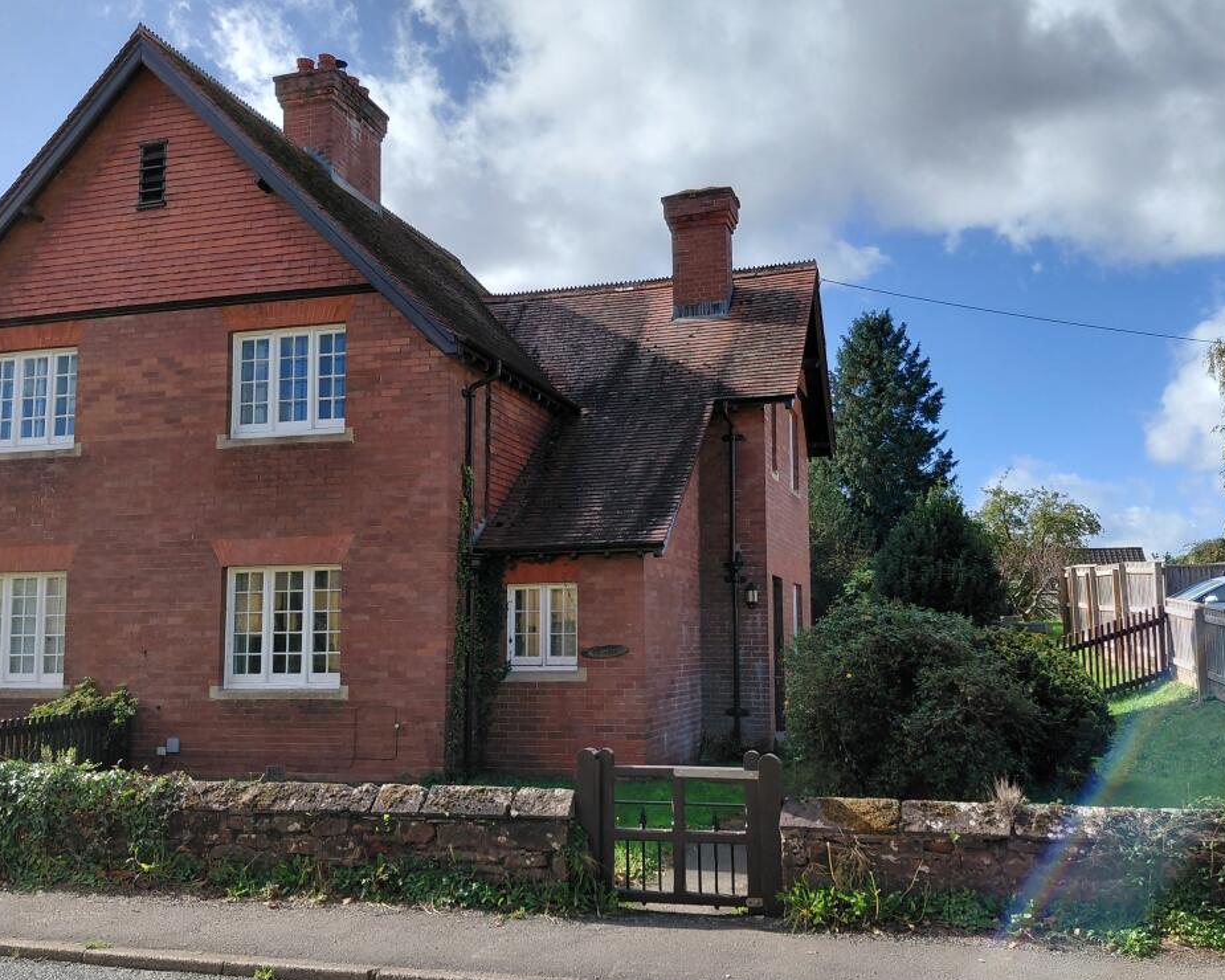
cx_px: 562
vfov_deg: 53.2
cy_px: 507
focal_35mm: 27
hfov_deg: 64.0
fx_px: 979
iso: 50
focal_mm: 4.69
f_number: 1.8
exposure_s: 1/2500
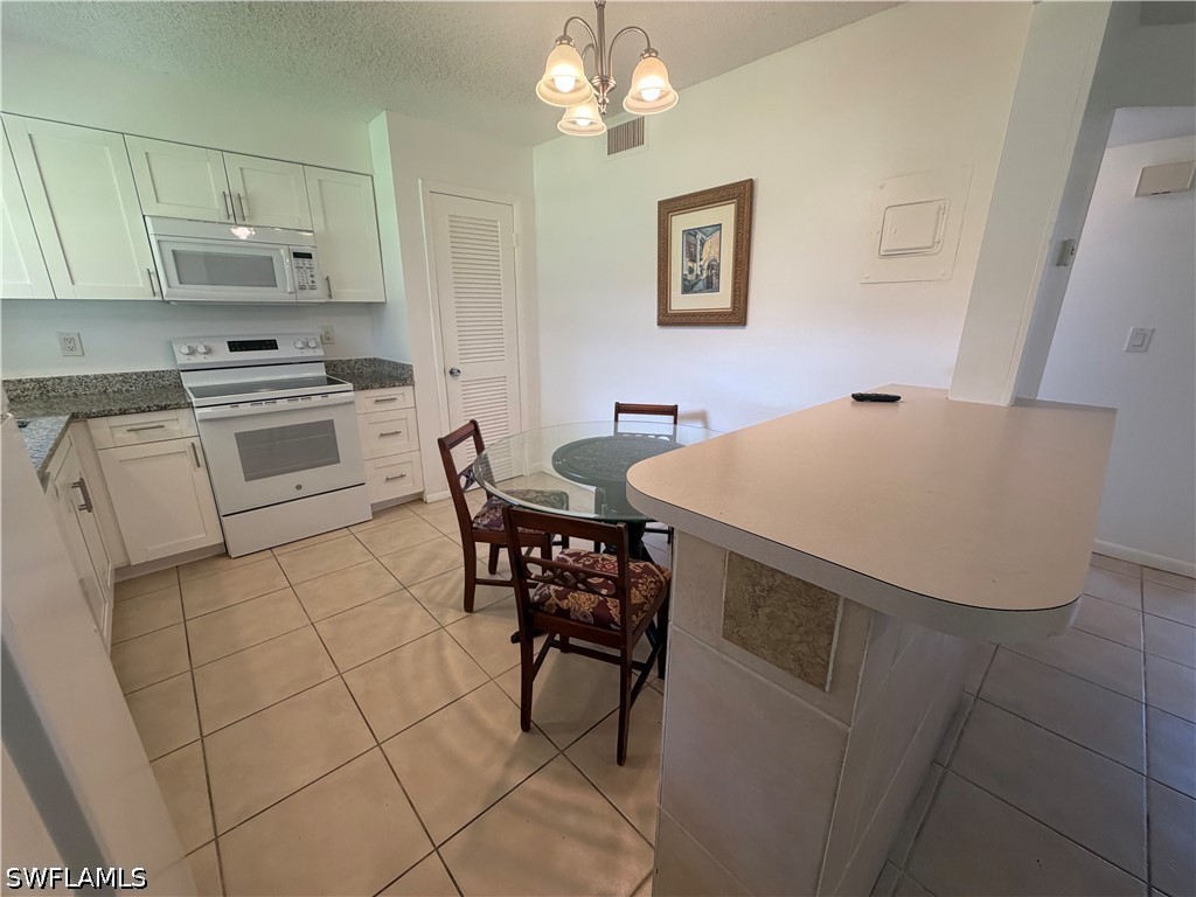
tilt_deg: -16.2
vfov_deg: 85.7
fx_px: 484
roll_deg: -0.3
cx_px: 598
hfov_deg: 102.1
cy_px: 448
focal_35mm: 14
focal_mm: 2.22
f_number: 2.2
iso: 200
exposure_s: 1/120
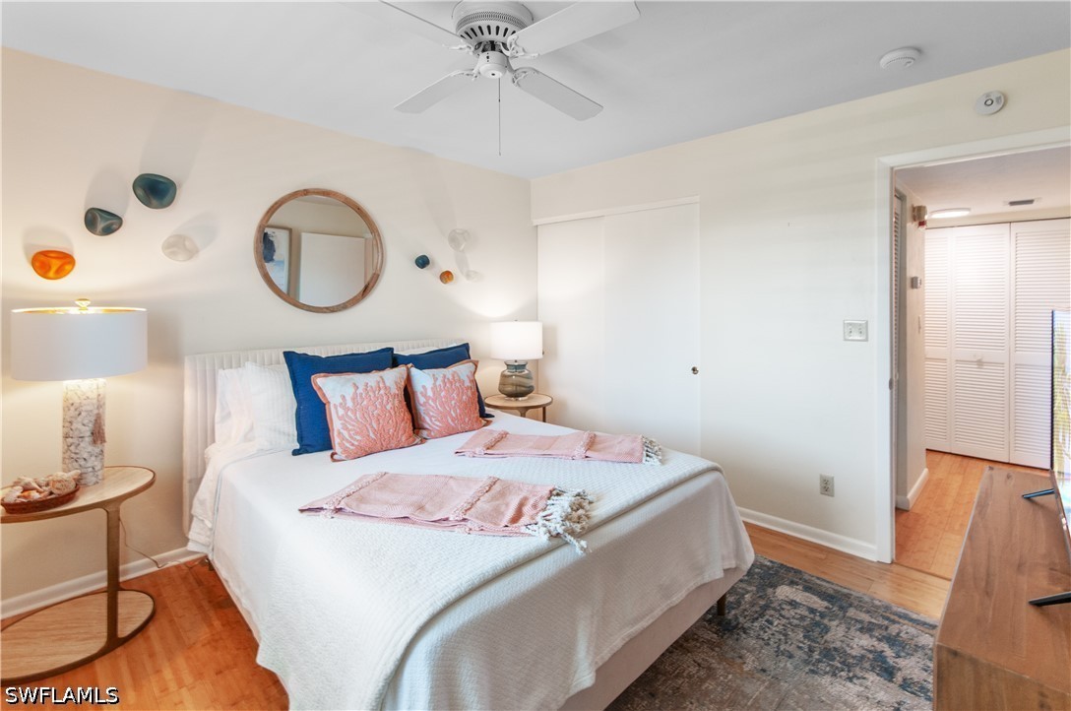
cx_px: 536
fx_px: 446
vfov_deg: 77.1
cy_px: 356
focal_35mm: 15
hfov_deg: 100.5
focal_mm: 10
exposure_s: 1/8
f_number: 8
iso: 200
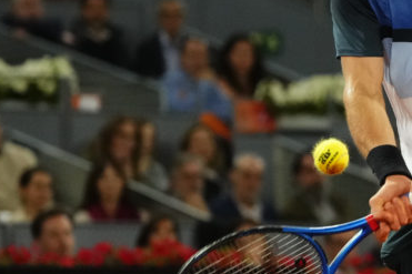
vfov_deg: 4.4
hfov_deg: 6.5
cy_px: 171
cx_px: 448
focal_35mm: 315
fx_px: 3603
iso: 3200
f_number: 2.8
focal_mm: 114
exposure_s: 1/1600
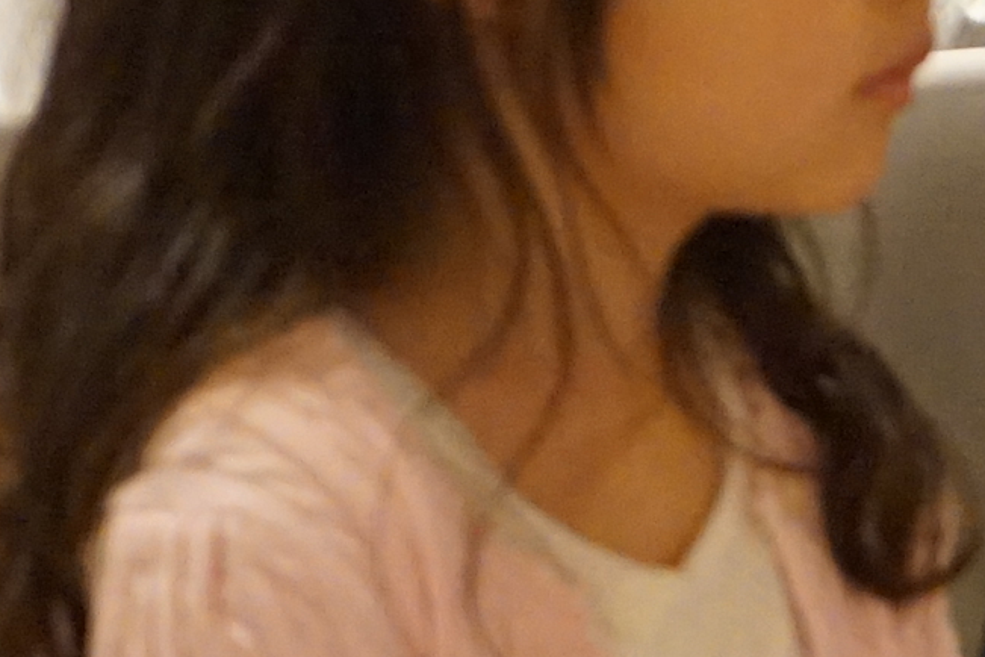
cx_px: 1760
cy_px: 59
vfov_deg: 3.2
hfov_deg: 4.8
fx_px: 11573
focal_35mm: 423
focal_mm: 70
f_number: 4
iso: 6400
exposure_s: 1/160
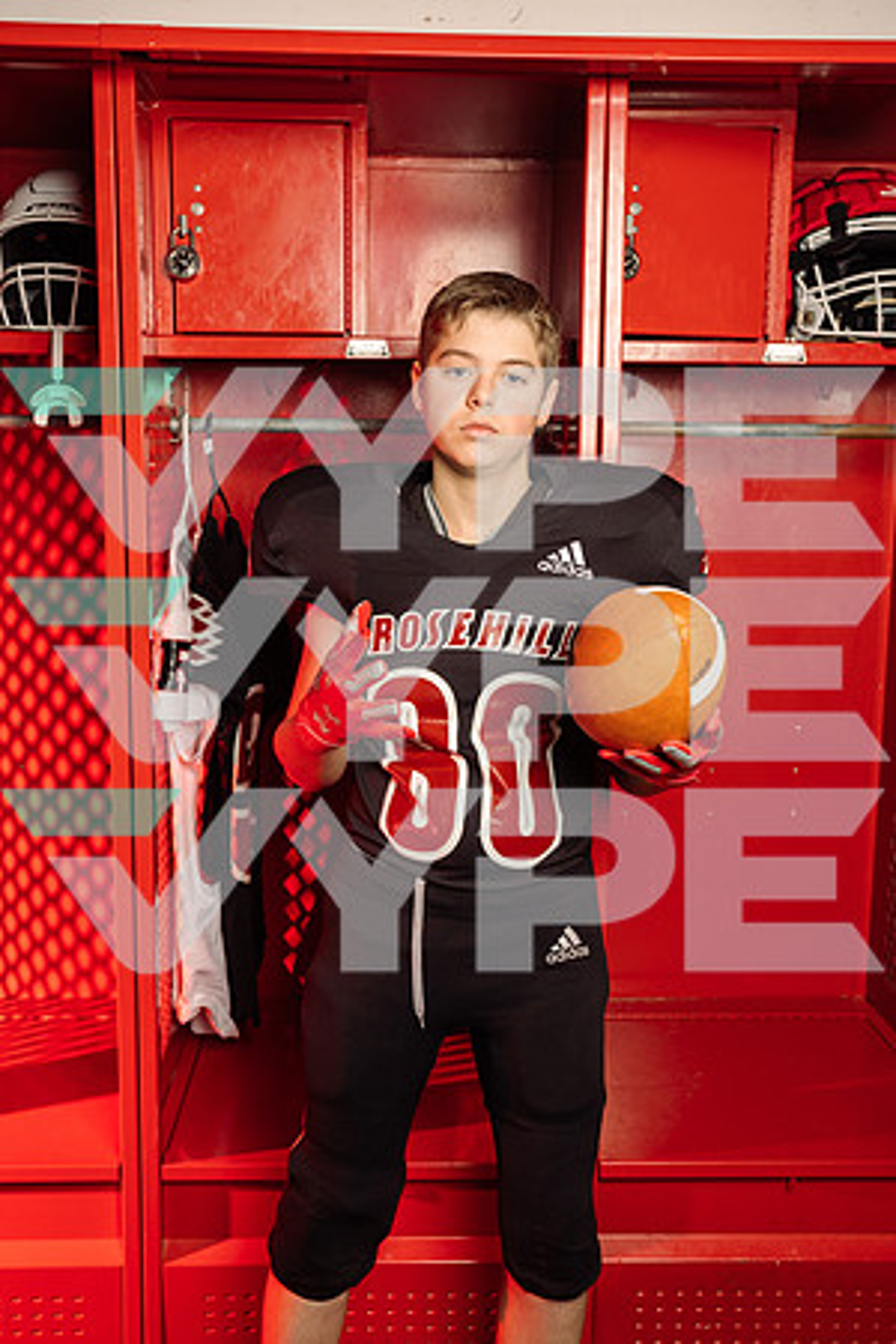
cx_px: 448
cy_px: 672
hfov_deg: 35.1
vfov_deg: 50.7
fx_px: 1419
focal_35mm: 38
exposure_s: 1/250
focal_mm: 38
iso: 250
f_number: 6.3
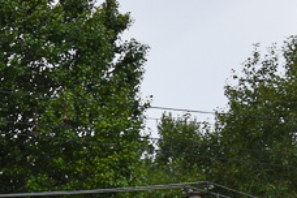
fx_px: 1955
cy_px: 343
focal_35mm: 237
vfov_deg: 5.7
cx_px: -475
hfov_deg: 7.9
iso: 400
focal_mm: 30
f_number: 6.3
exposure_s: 1/1250
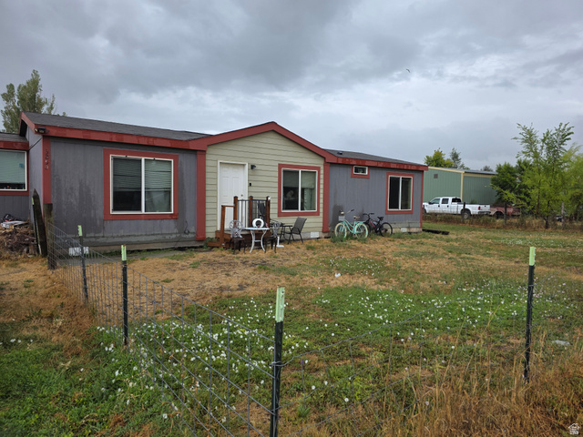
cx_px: 292
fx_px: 387
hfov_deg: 73.9
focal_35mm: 23
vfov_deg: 58.9
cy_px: 218
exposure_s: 1/3436
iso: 80
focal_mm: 6.3
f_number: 1.7
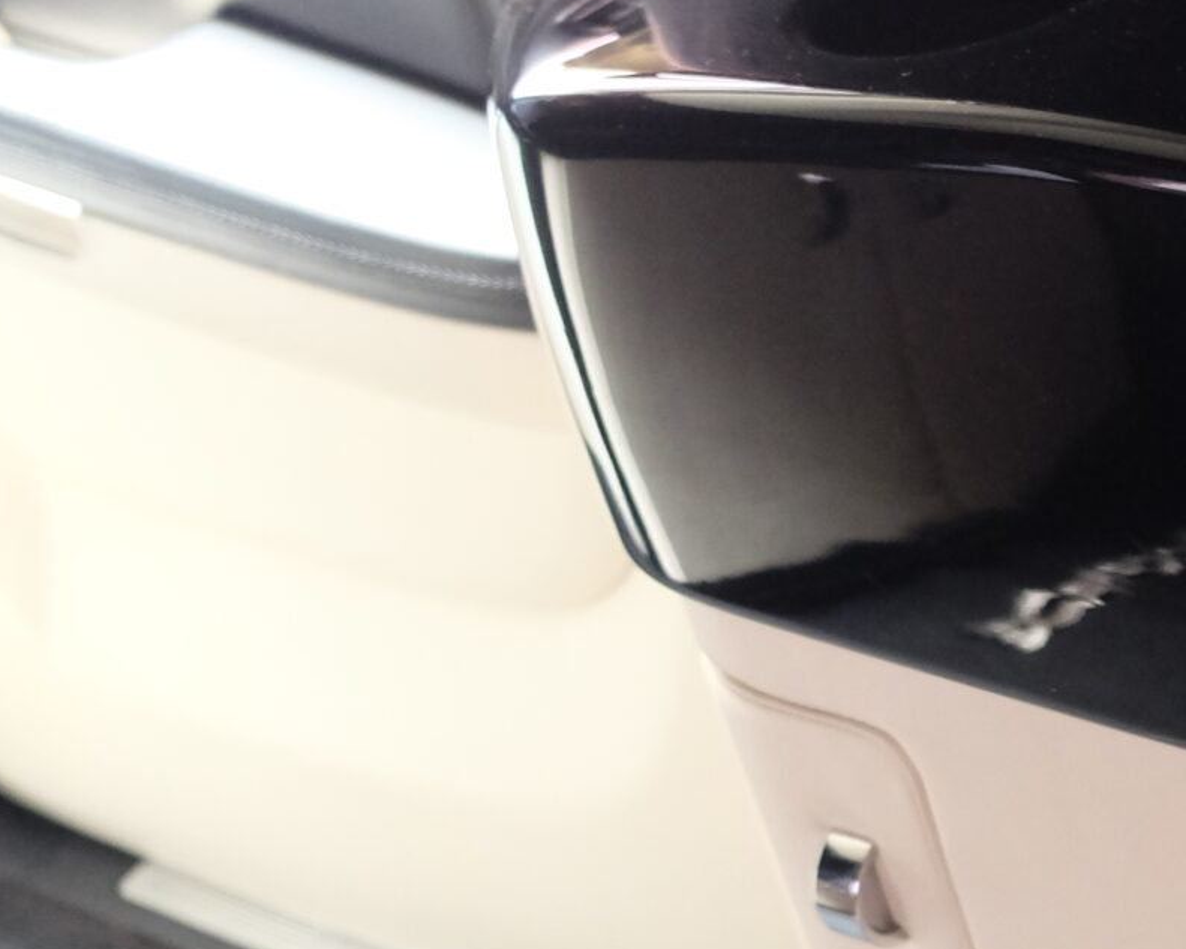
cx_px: 1738
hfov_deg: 20.3
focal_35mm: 82
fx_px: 2879
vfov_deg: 18.7
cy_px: 632
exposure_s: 1/15
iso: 2000
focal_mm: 18
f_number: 2.8
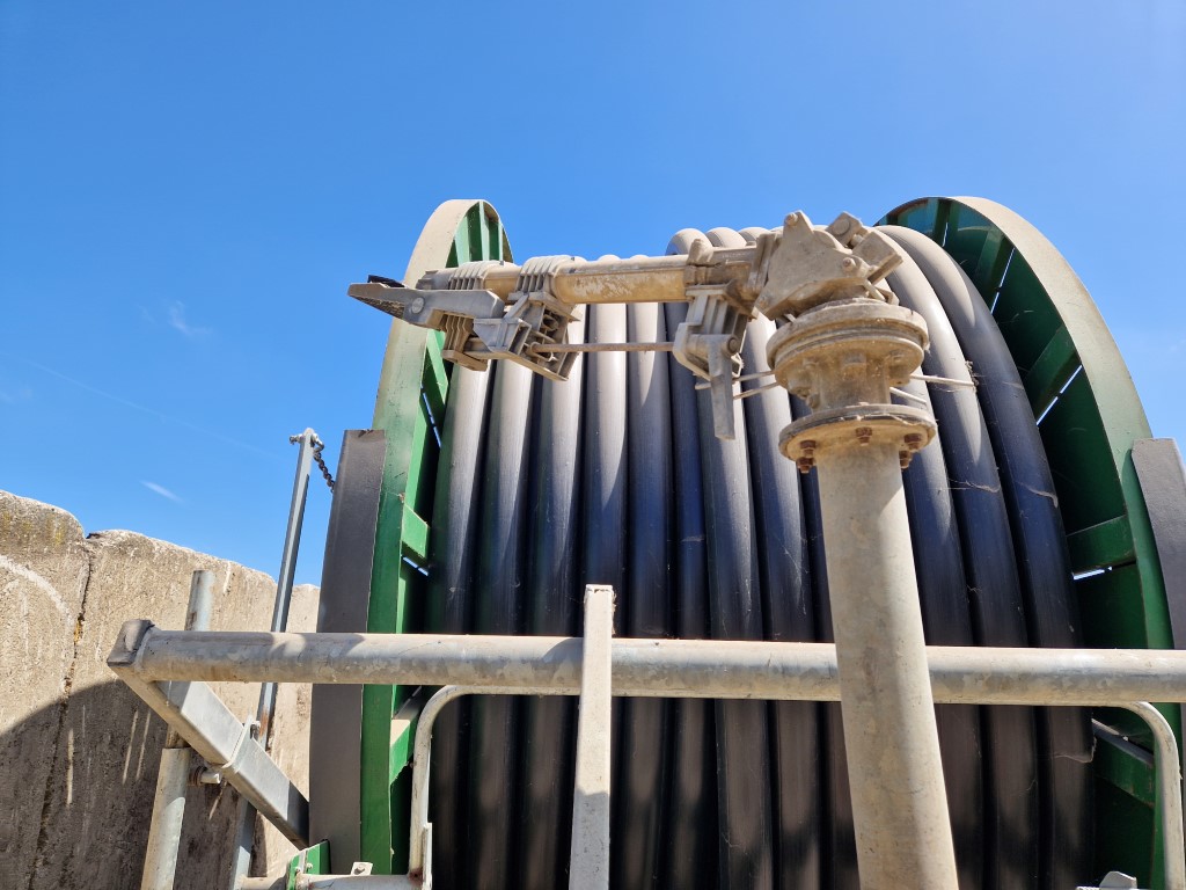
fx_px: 788
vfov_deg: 58.9
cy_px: 445
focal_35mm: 23
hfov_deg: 73.9
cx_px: 593
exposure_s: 1/956
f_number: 1.8
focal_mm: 5.4
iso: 50
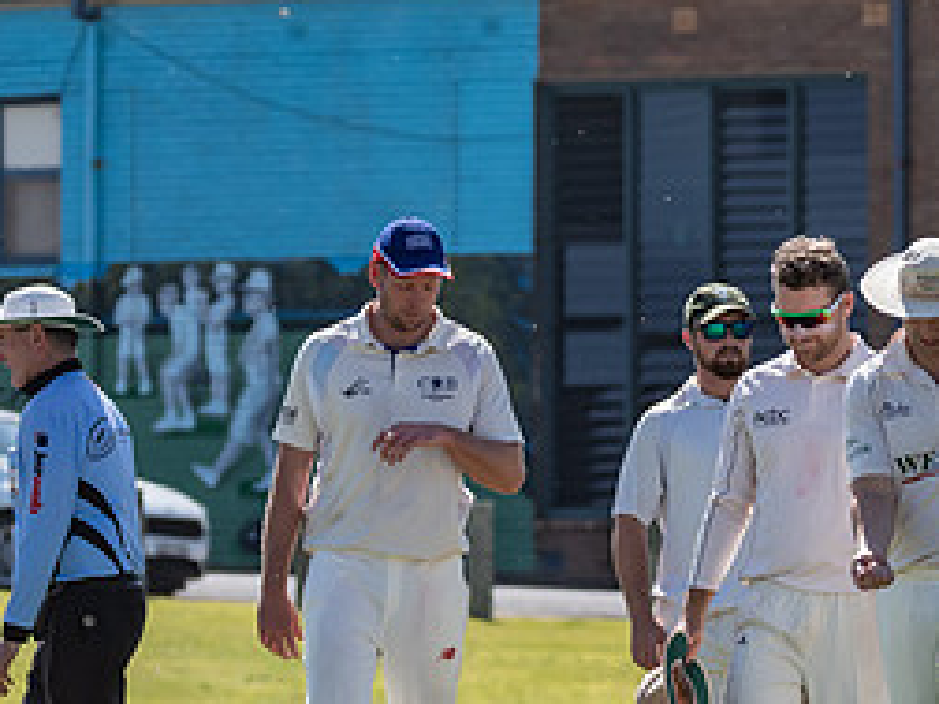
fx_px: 19802
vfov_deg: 2.0
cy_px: 479
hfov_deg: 2.7
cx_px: 1032
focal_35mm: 730
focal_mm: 220
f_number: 7.1
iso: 640
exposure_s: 1/2000
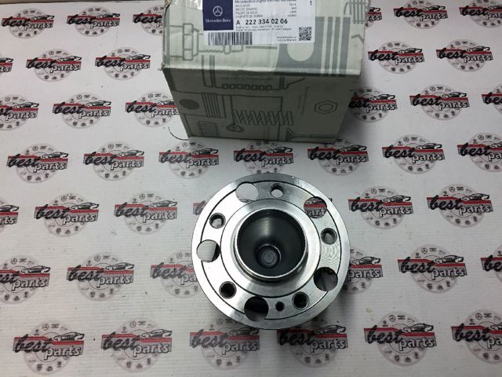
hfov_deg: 61.7
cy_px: 188
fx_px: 421
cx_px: 251
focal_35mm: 29
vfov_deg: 48.2
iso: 64
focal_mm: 4.15
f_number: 2.2
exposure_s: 1/33
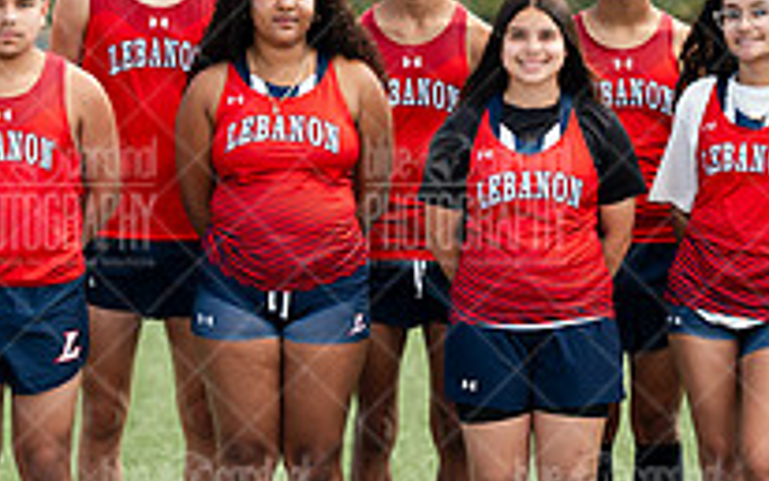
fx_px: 5368
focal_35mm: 256
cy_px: 199
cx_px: 397
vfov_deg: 5.1
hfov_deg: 8.2
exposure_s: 1/250
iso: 64
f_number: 2
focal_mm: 85
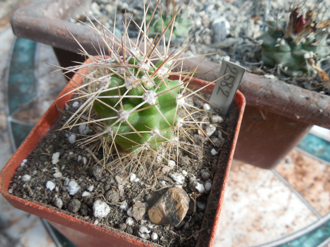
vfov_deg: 45.4
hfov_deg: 58.4
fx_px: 296
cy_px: 124
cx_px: 165
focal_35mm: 31
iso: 125
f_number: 3.6
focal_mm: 5.6
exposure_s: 1/100
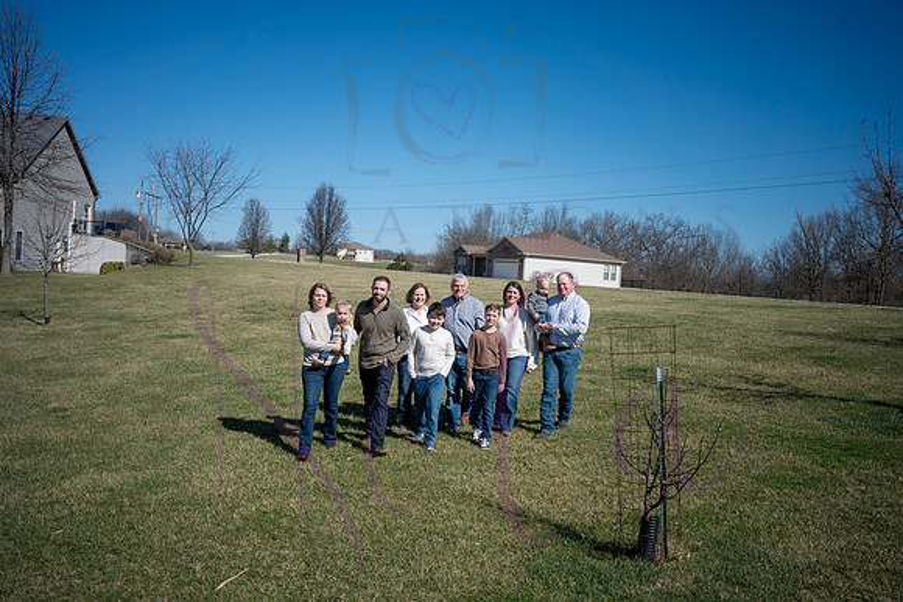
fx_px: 790
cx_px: 452
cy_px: 301
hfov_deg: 59.5
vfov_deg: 41.7
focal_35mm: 32
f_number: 13
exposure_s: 1/640
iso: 400
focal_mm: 31.5
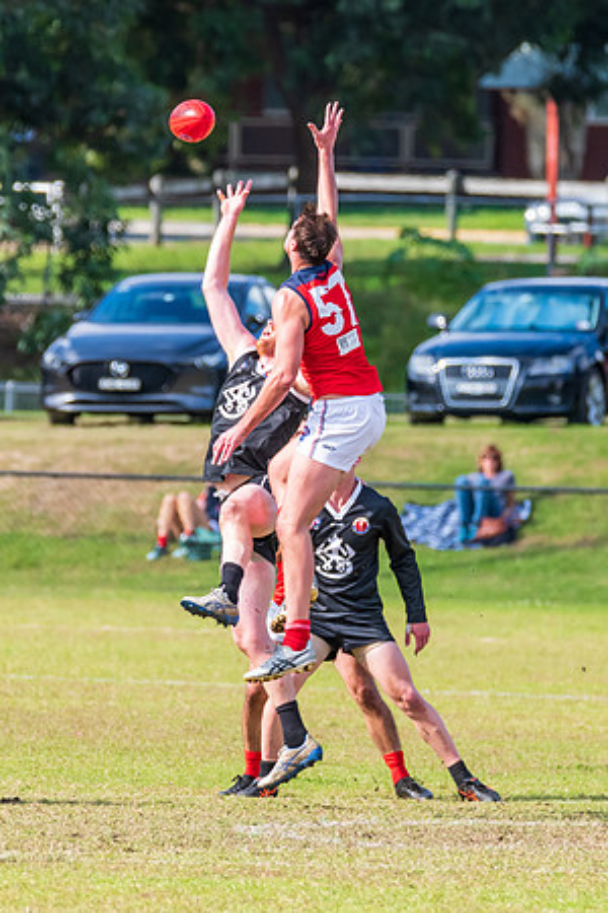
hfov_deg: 2.0
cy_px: 400
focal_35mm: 675
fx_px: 17103
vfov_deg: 3.1
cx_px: 283
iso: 800
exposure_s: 1/1600
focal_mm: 380
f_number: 7.1
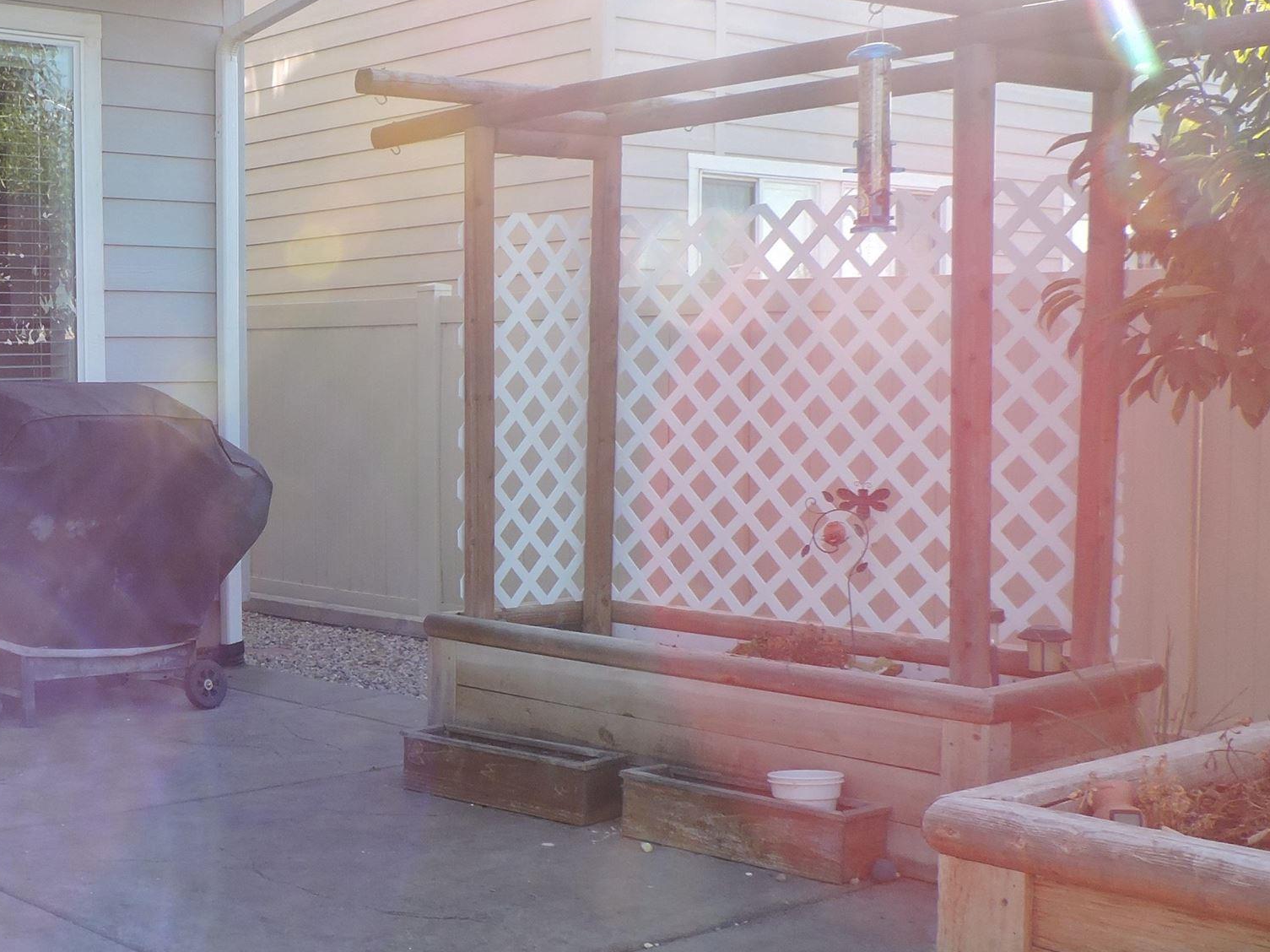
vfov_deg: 29.6
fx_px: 1797
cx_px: 69
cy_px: 520
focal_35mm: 49
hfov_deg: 36.0
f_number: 3
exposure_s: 1/250
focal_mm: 4.3
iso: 100
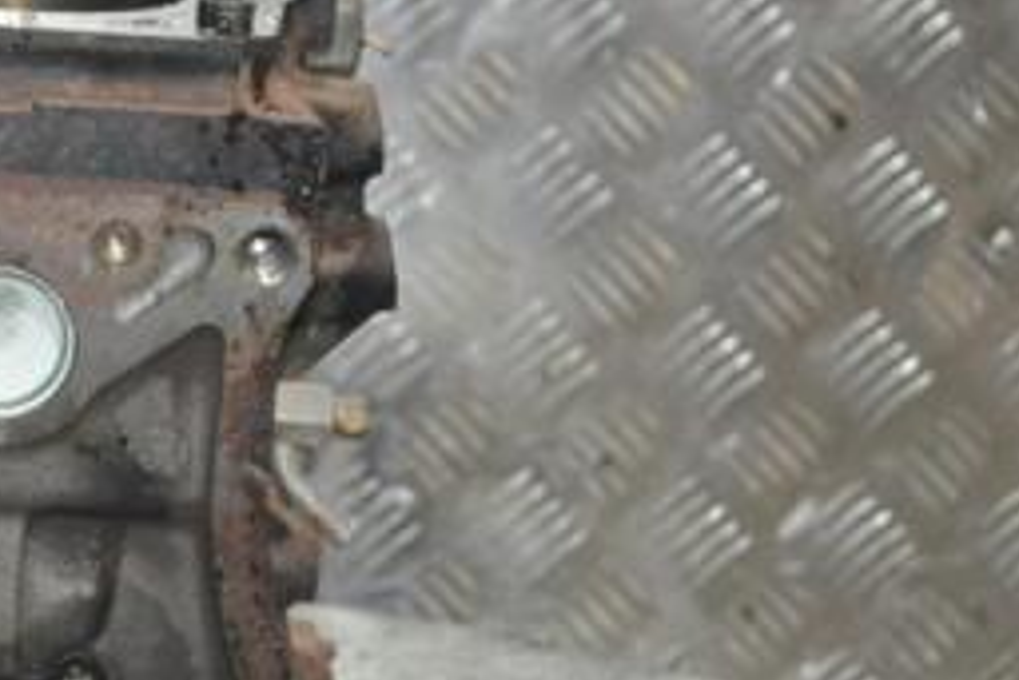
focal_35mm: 193
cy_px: 465
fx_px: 5471
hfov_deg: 10.5
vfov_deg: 7.1
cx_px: -48
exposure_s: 1/60
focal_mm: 55
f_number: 5.6
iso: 3200
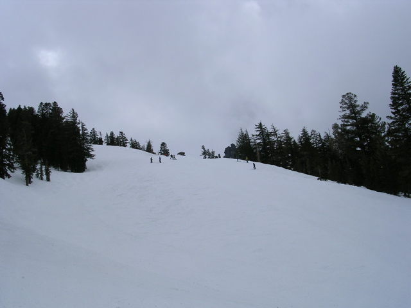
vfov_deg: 37.7
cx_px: 206
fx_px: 451
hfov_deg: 49.0
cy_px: 154
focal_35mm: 38
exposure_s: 1/726
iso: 50
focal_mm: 5.8
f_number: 5.6
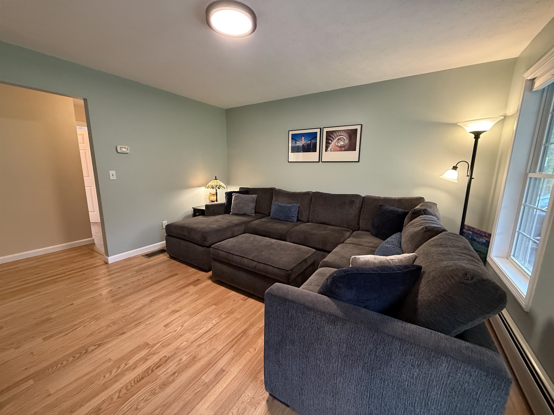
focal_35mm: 14
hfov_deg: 102.1
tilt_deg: -10.4
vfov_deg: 85.7
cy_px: 208
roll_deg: -1.2
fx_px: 224
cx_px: 277
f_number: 2.2
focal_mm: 2.22
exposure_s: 1/60
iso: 640
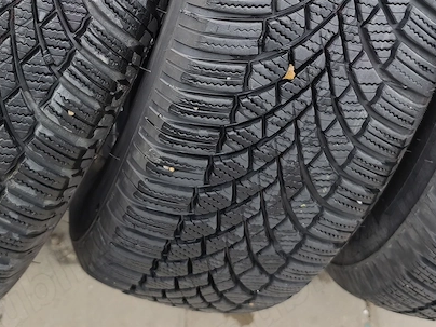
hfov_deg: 33.8
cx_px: 205
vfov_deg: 24.6
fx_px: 718
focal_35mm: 57
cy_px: 6
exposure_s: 1/720
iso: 50
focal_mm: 6.57
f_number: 1.6
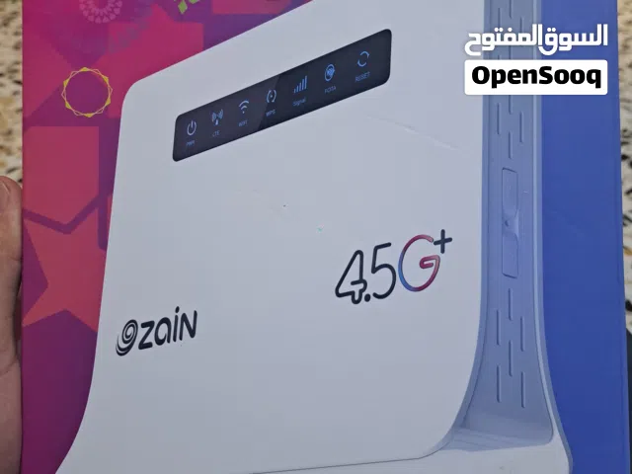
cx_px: 316
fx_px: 438
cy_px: 237
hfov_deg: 71.6
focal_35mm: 24
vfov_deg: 56.8
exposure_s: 1/33
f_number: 1.8
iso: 320
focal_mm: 5.23
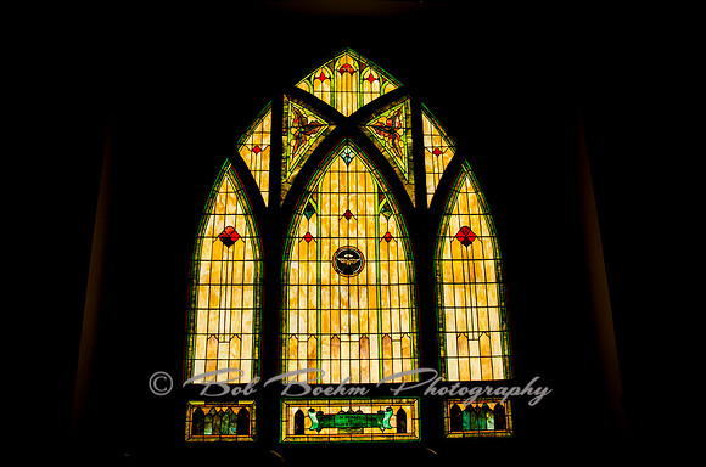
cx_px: 353
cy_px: 234
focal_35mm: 32
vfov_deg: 41.5
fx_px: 616
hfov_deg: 59.6
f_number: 8
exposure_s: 1/250
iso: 200
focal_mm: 21
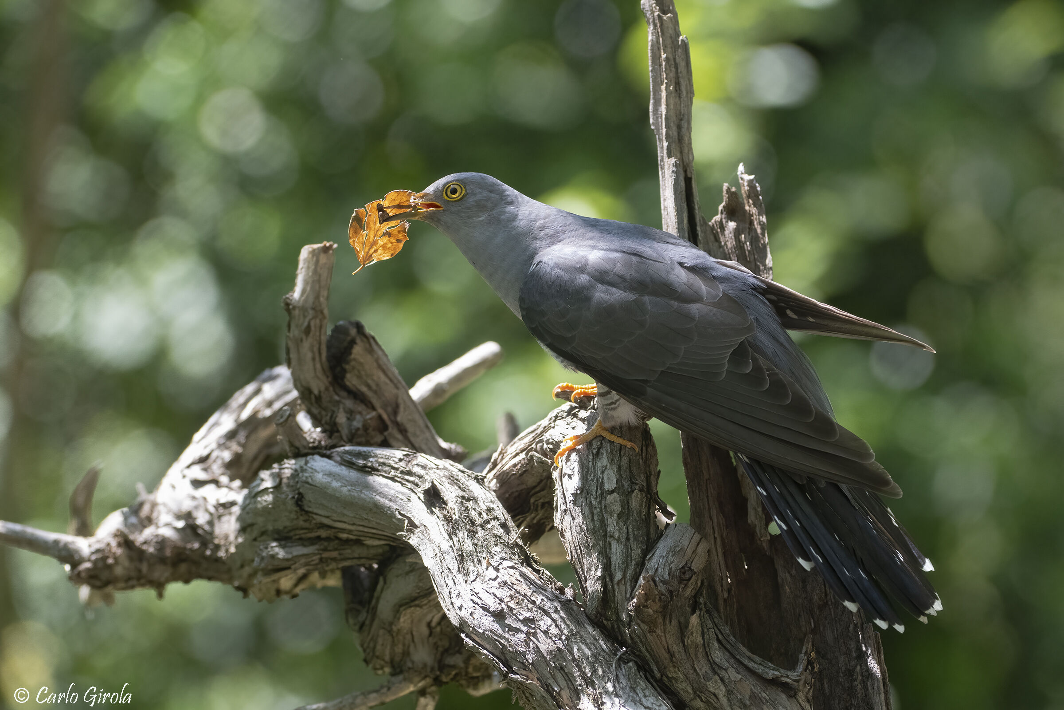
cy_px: 355
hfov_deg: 10.3
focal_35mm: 200
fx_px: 5911
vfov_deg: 6.9
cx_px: 532
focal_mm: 200
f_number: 5
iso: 2000
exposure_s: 1/800
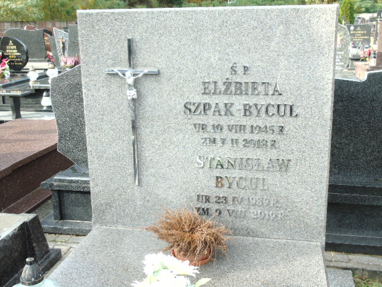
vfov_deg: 36.0
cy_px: 144
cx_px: 191
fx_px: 441
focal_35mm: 40
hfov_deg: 46.8
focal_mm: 7.1
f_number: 3.9
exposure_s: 1/125
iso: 80
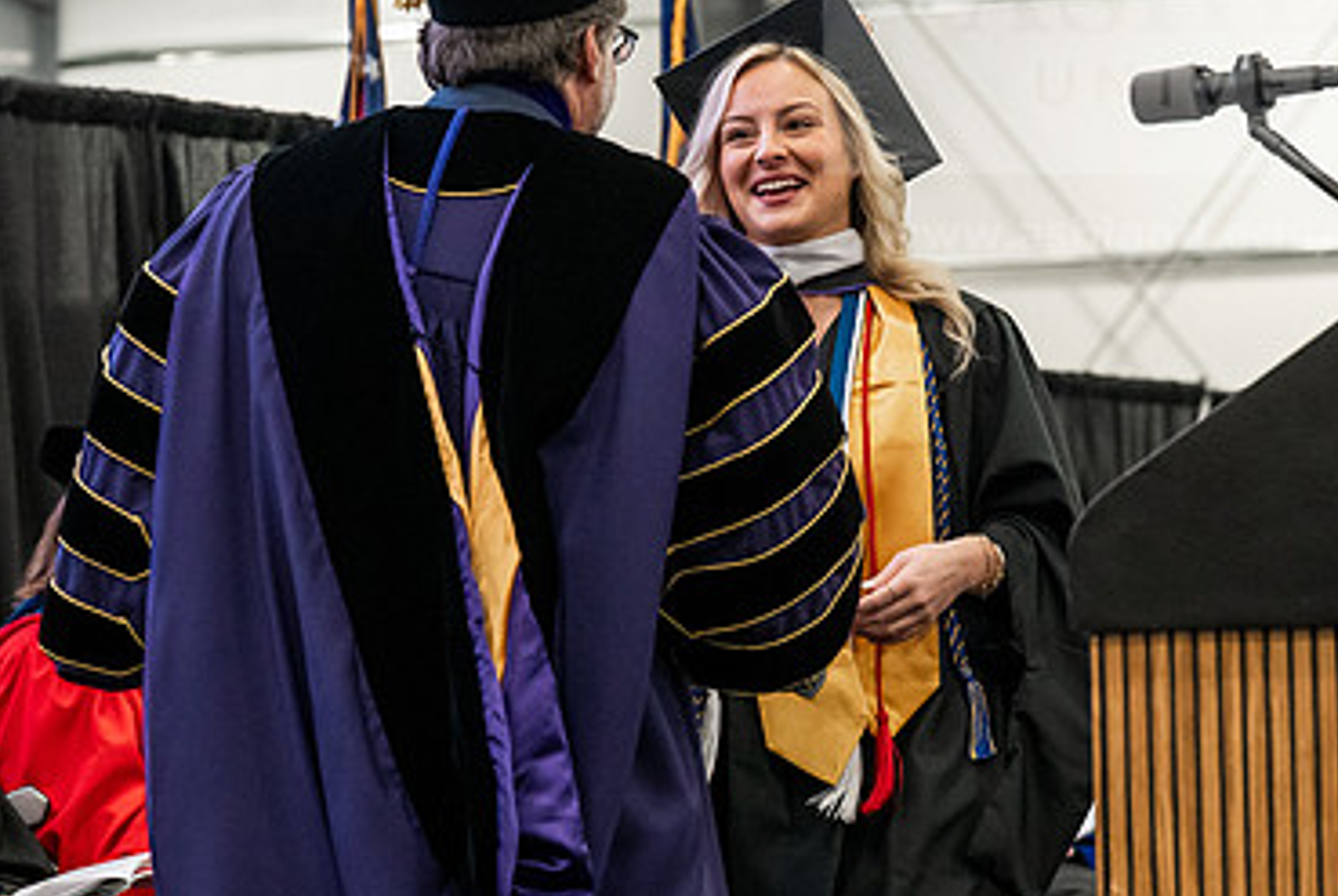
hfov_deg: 15.2
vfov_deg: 10.2
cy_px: 310
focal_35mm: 135
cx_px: 714
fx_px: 5023
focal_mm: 86
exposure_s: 1/250
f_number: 5
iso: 6400
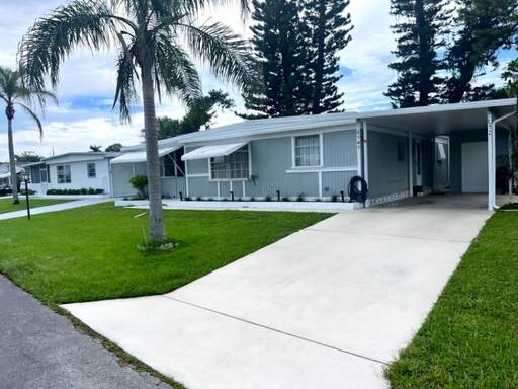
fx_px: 389
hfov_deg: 67.3
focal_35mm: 26
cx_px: 259
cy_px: 194
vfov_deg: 53.1
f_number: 1.5
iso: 50
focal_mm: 5.7
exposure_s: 1/2513
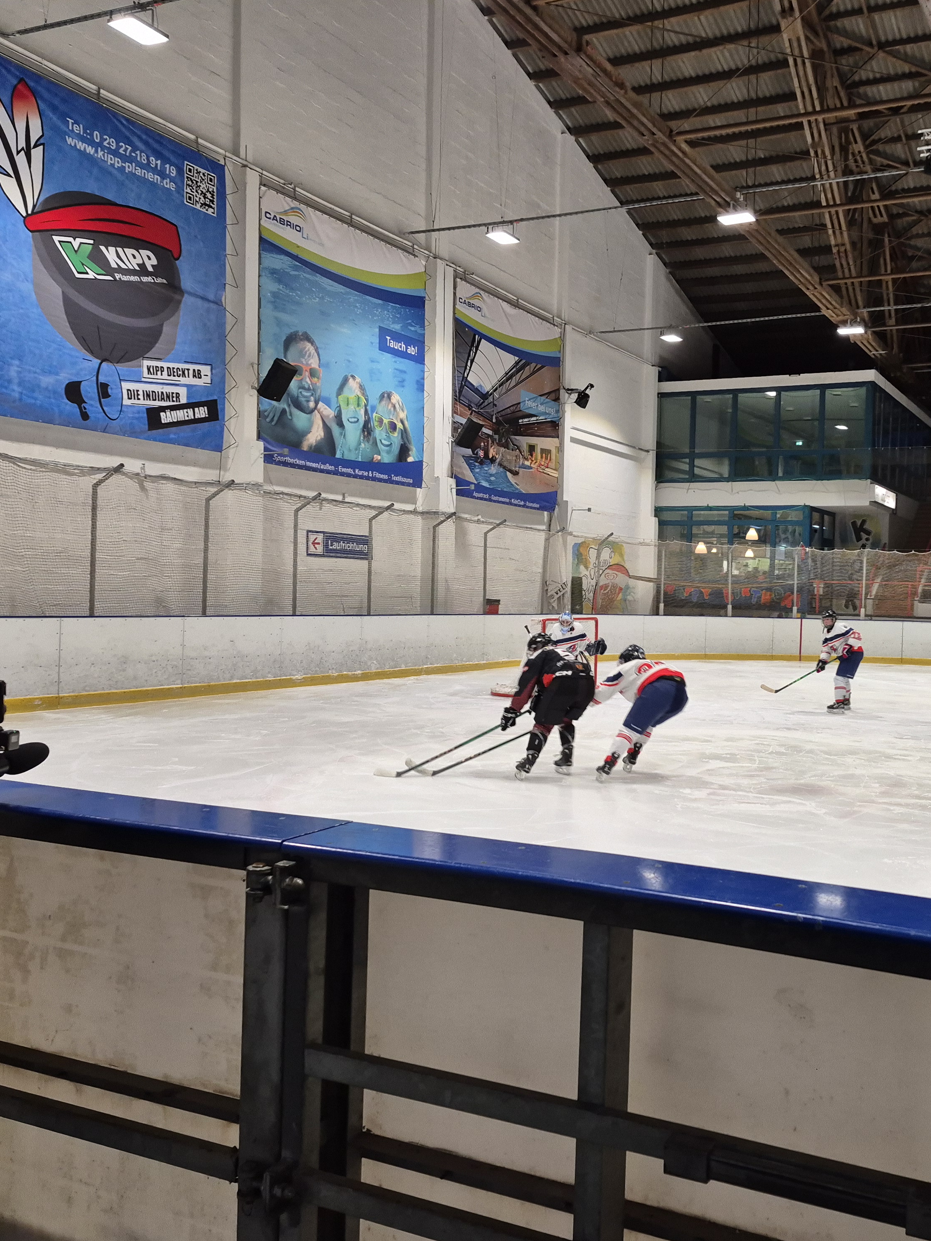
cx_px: 675
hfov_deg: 44.2
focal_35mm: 31
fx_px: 1112
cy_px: 626
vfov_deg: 58.4
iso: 200
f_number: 1.8
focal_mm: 5.4
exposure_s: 1/100
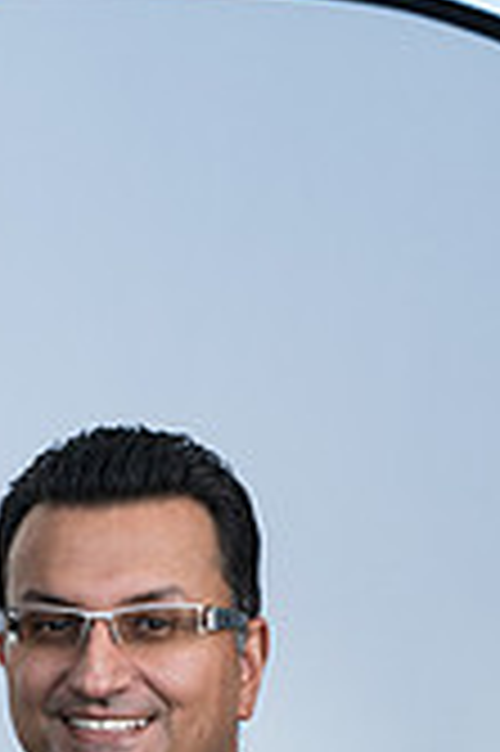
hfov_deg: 5.6
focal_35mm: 243
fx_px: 5073
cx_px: 104
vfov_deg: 8.4
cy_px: 995
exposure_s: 1/160
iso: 640
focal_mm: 90
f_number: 5.6
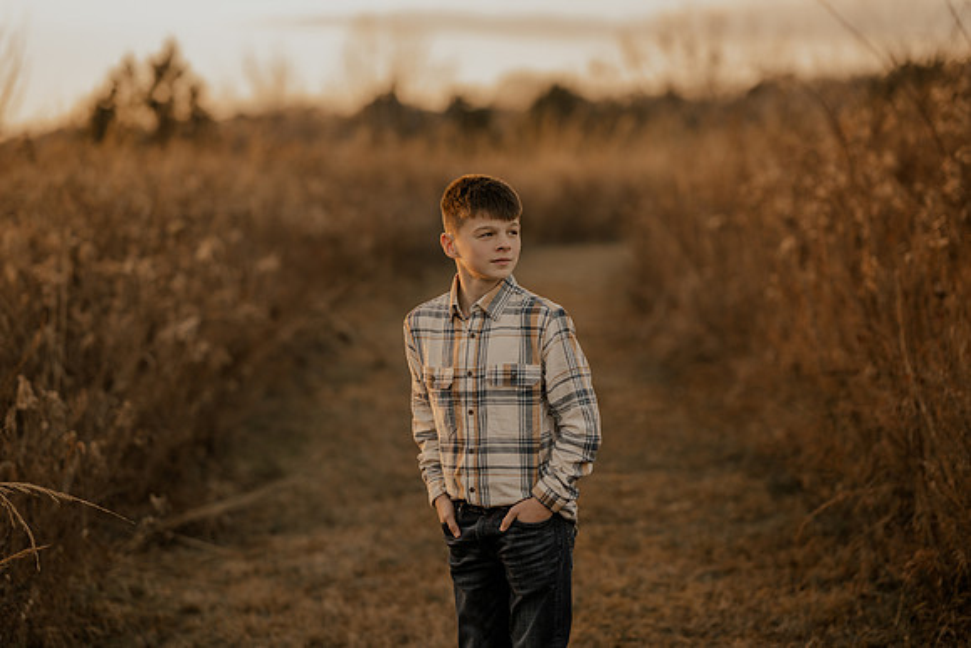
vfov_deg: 16.1
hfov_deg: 23.9
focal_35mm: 85
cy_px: 324
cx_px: 486
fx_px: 2293
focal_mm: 85
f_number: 1.8
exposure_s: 1/160
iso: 64
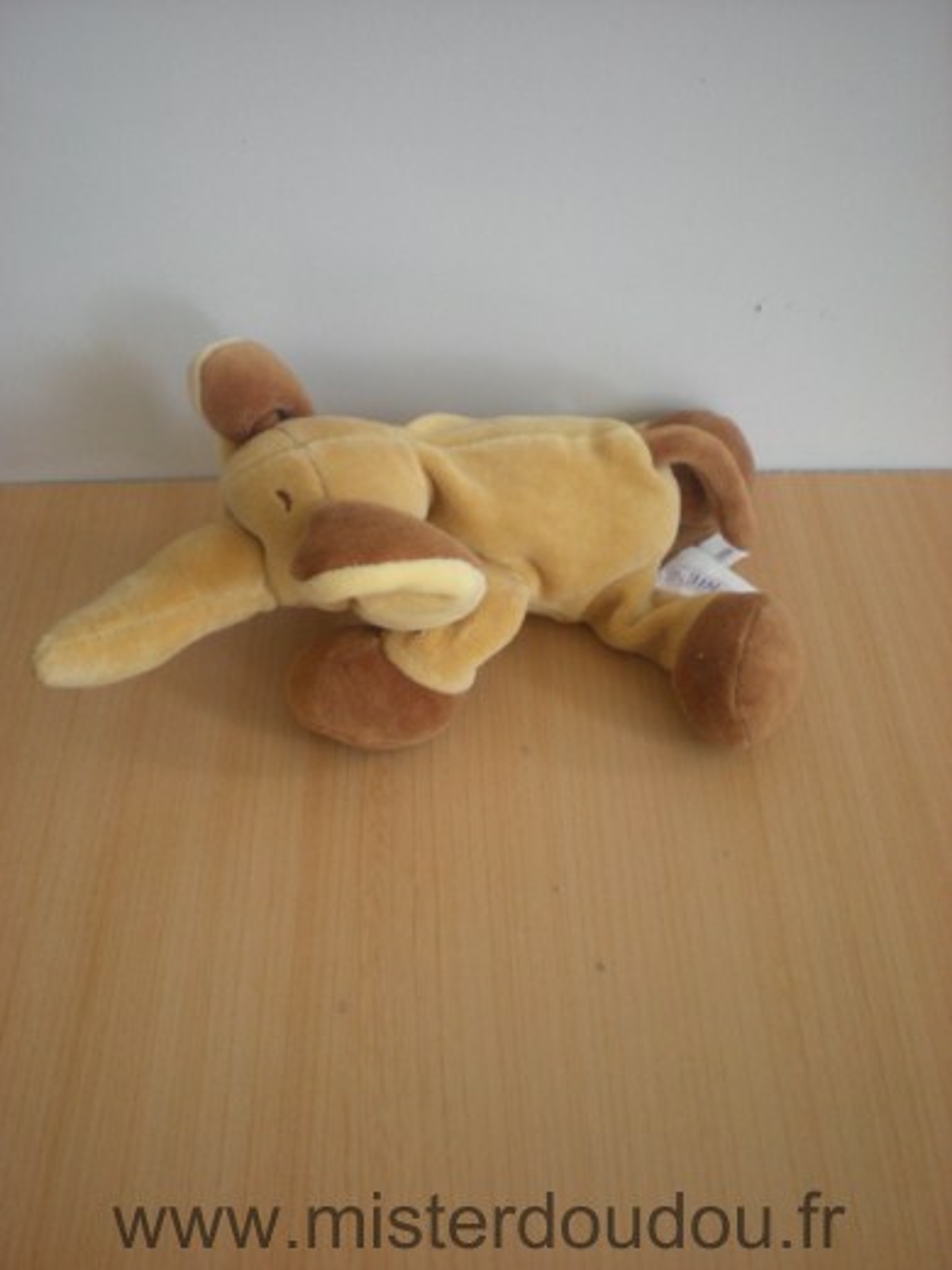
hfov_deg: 37.7
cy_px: 635
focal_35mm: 38
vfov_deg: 49.0
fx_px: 1393
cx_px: 476
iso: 200
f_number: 3.1
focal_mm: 6.3
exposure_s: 1/47.4
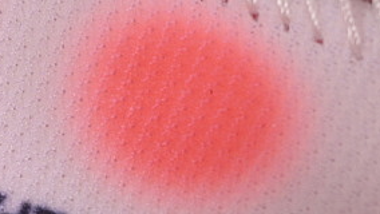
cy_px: 203
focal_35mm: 299
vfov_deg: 4.1
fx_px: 3014
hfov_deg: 7.2
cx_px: -3
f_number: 7.1
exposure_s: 1/80
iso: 160
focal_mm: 50
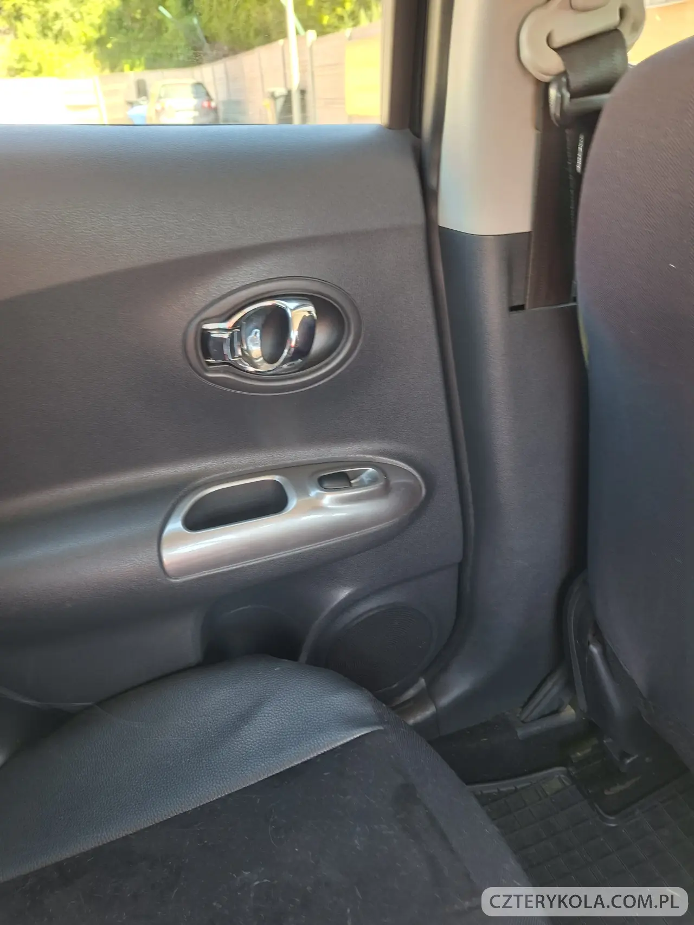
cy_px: 462
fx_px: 615
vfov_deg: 73.9
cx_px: 347
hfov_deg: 58.9
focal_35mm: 23
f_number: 1.8
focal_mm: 5.54
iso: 160
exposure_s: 1/50
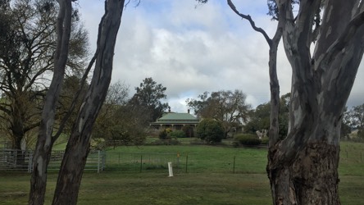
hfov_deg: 53.9
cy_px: 107
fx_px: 357
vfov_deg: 32.0
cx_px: 167
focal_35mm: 37
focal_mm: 4.15
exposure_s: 1/1647
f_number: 2.2
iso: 32
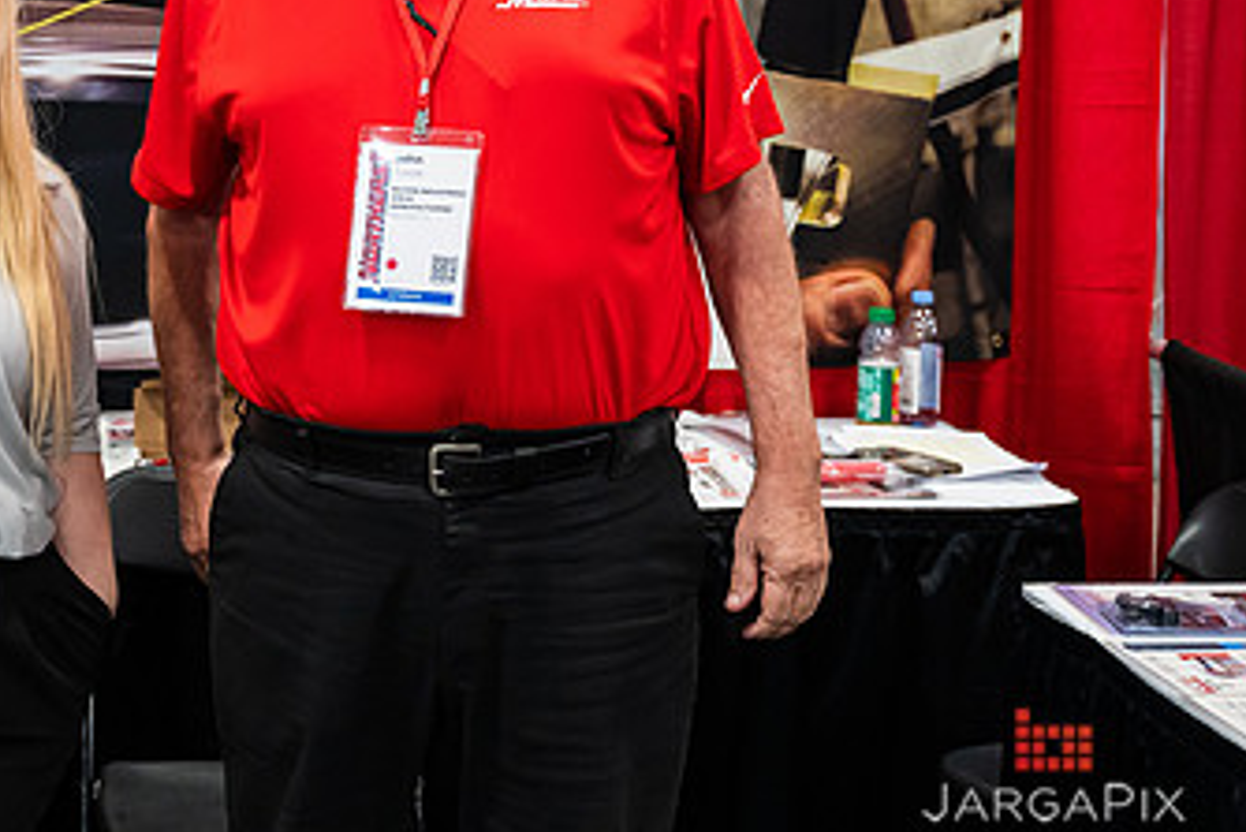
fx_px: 2805
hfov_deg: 24.5
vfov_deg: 16.7
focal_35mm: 81
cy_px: 147
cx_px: 202
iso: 3200
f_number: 4
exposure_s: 1/200
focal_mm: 43
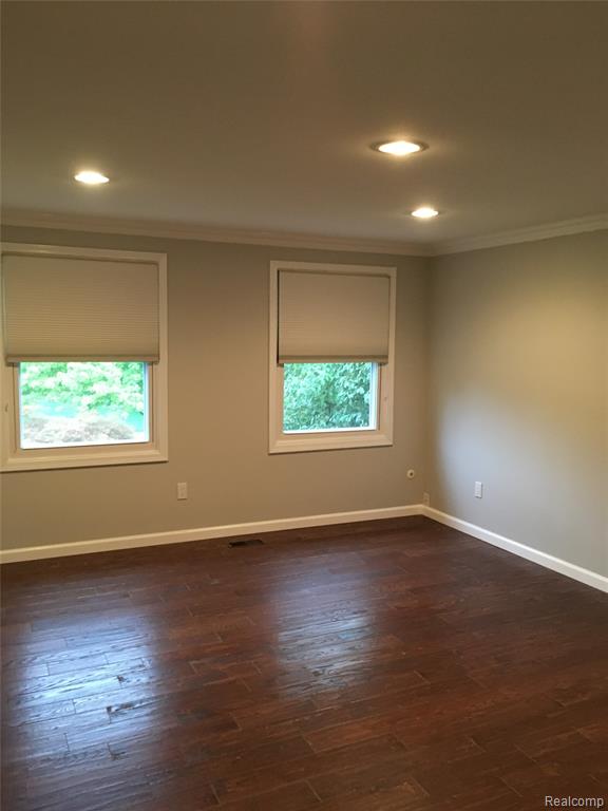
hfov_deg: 48.2
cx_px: 304
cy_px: 406
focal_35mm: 29
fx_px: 679
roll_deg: +0.0
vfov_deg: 61.7
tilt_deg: -4.5
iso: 200
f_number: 2.2
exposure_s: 1/30
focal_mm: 4.15
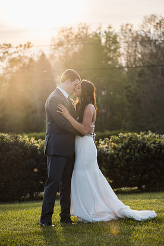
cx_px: 75
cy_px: 116
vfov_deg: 17.9
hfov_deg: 12.0
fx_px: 779
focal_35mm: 114
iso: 100
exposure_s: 1/1000
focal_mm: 105
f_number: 3.5
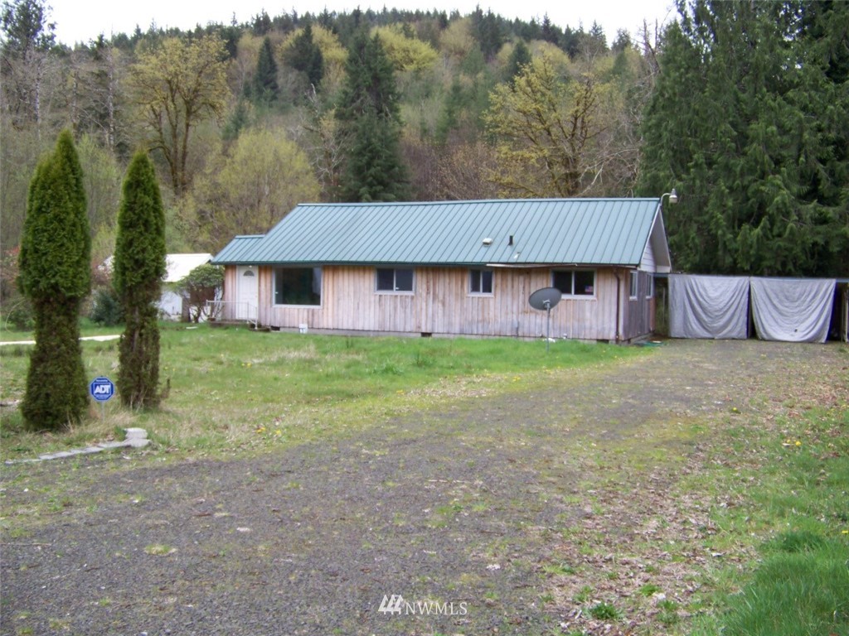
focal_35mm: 36
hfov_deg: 51.4
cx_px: 424
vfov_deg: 39.7
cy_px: 318
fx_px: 883
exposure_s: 1/200
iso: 64
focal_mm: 5.85
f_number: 2.8
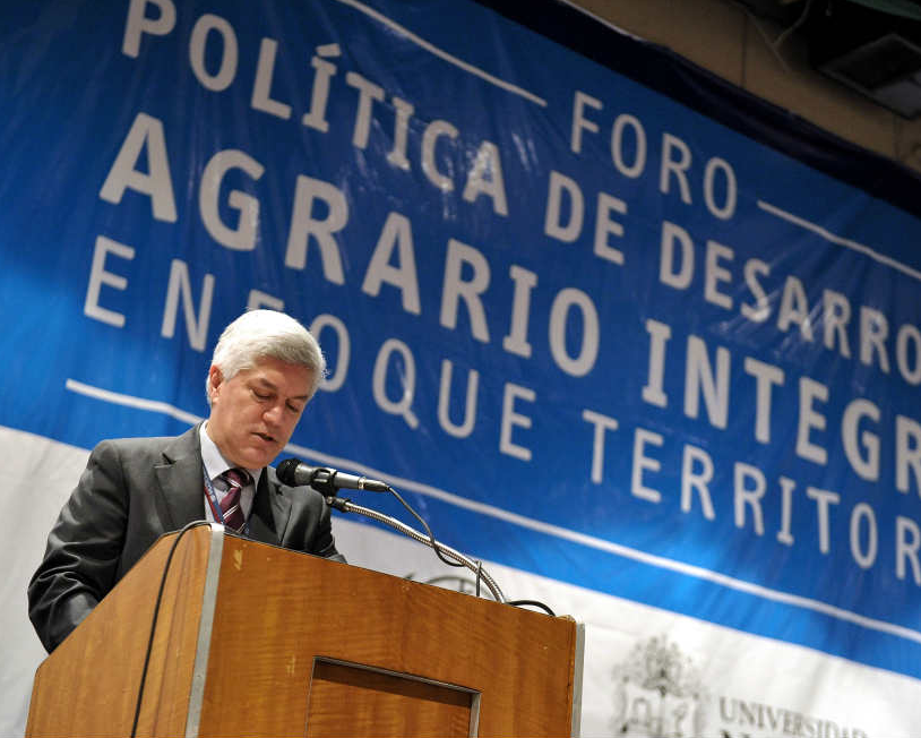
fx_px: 1854
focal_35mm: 68
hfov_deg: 27.9
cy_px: 368
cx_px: 462
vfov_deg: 22.5
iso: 6400
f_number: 2.8
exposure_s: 1/50
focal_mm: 60
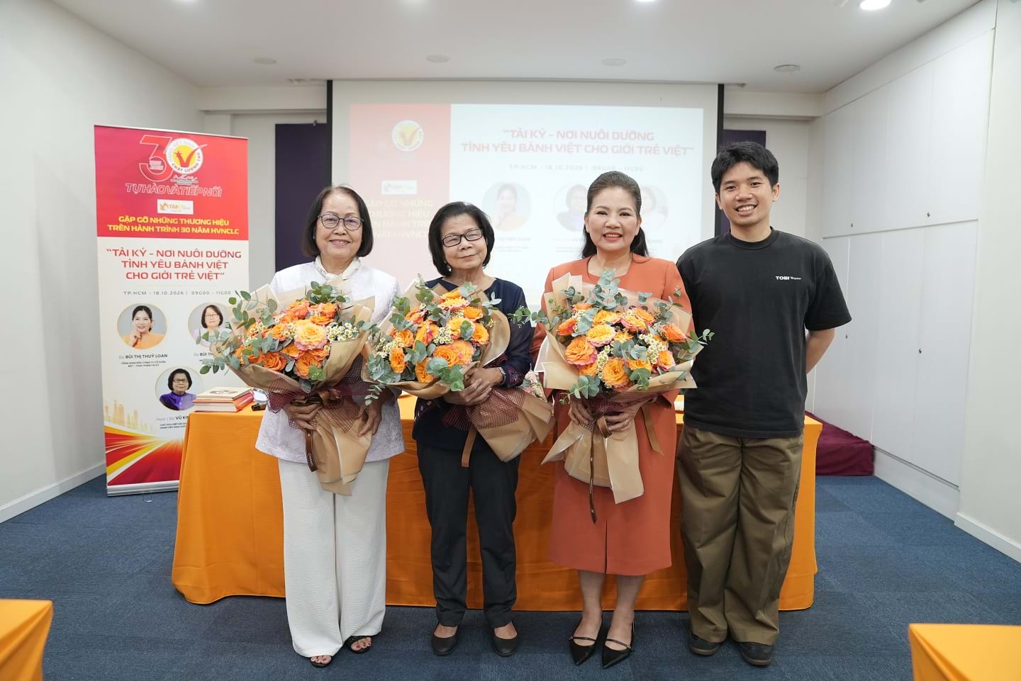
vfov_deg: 53.2
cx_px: 510
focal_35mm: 24
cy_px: 340
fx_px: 681
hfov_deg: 73.7
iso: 2000
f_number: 2.8
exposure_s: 1/200
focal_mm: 24
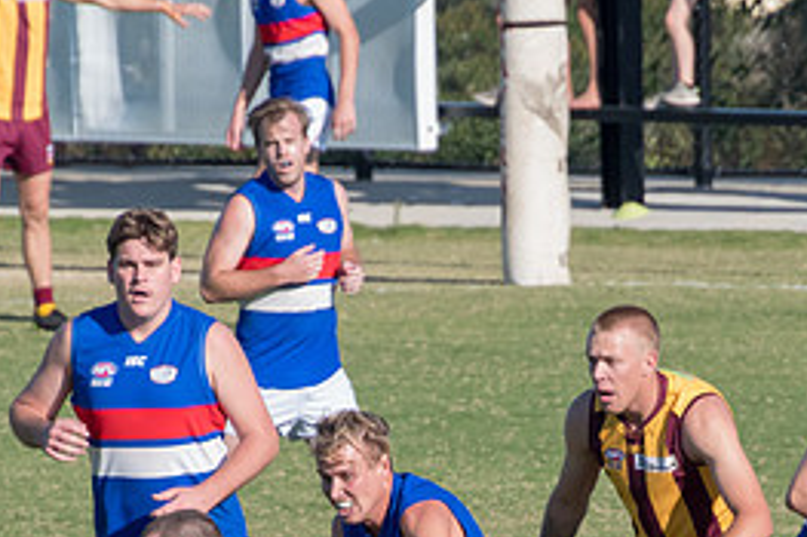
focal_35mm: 1237
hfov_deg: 1.7
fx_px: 27711
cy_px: 684
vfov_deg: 1.1
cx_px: 508
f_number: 8
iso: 640
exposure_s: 1/1250
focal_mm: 300
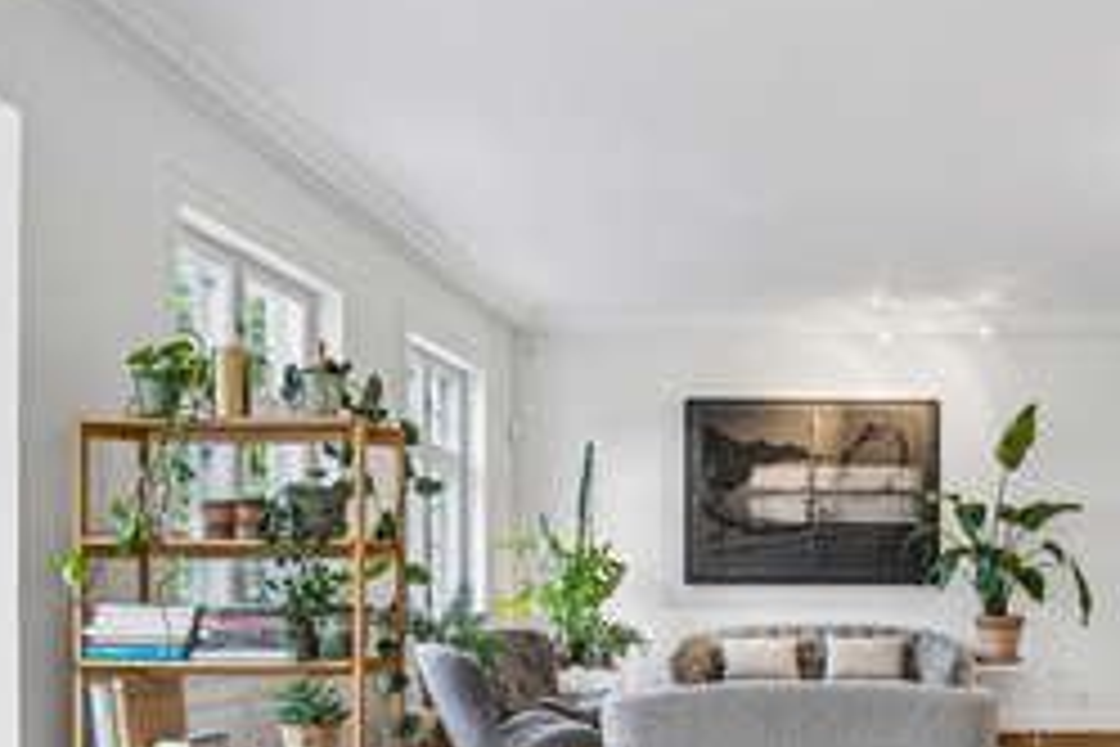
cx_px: 846
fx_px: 995
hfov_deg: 55.8
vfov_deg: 39.9
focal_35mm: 32
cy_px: 567
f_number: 8
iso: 160
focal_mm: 19
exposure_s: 1/4
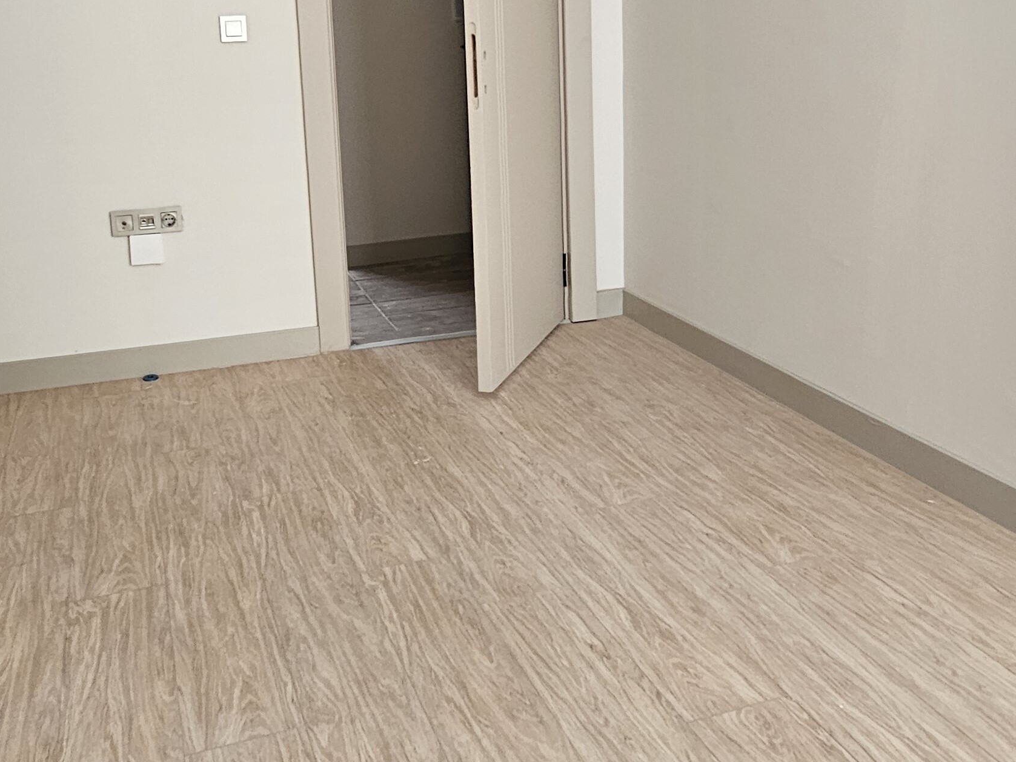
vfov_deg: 44.1
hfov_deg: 58.1
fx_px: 910
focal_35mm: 31
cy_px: 199
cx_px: 434
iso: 125
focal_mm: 2.2
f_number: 2.2
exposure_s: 1/57.5
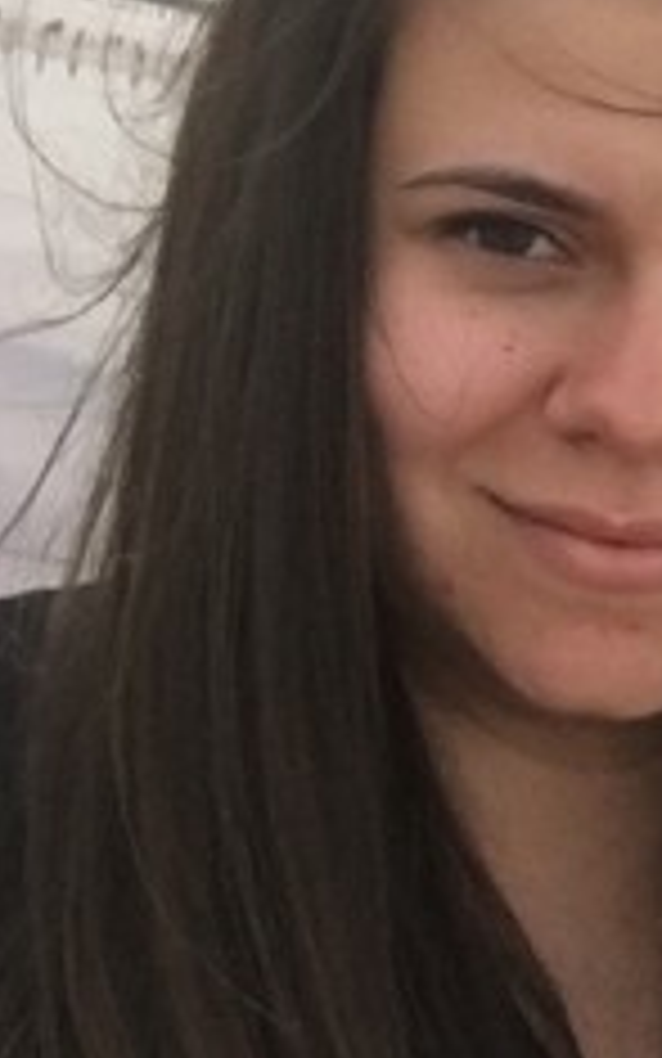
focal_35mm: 126
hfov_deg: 9.7
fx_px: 3635
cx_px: 1295
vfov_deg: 16.5
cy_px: 783
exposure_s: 1/511
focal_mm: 2.65
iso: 32
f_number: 2.2
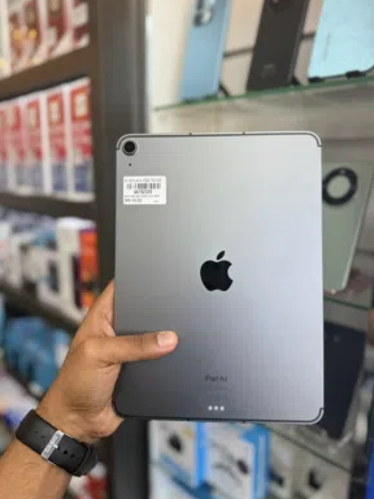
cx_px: 193
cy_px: 246
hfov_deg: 54.9
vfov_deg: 69.4
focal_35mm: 25
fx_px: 360
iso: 80
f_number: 1.78
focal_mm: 6.76
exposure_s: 1/370
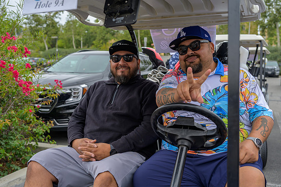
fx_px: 304
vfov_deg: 34.2
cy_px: 90
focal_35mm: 39
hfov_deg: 49.5
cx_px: 147
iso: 100
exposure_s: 1/200
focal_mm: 36
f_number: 4
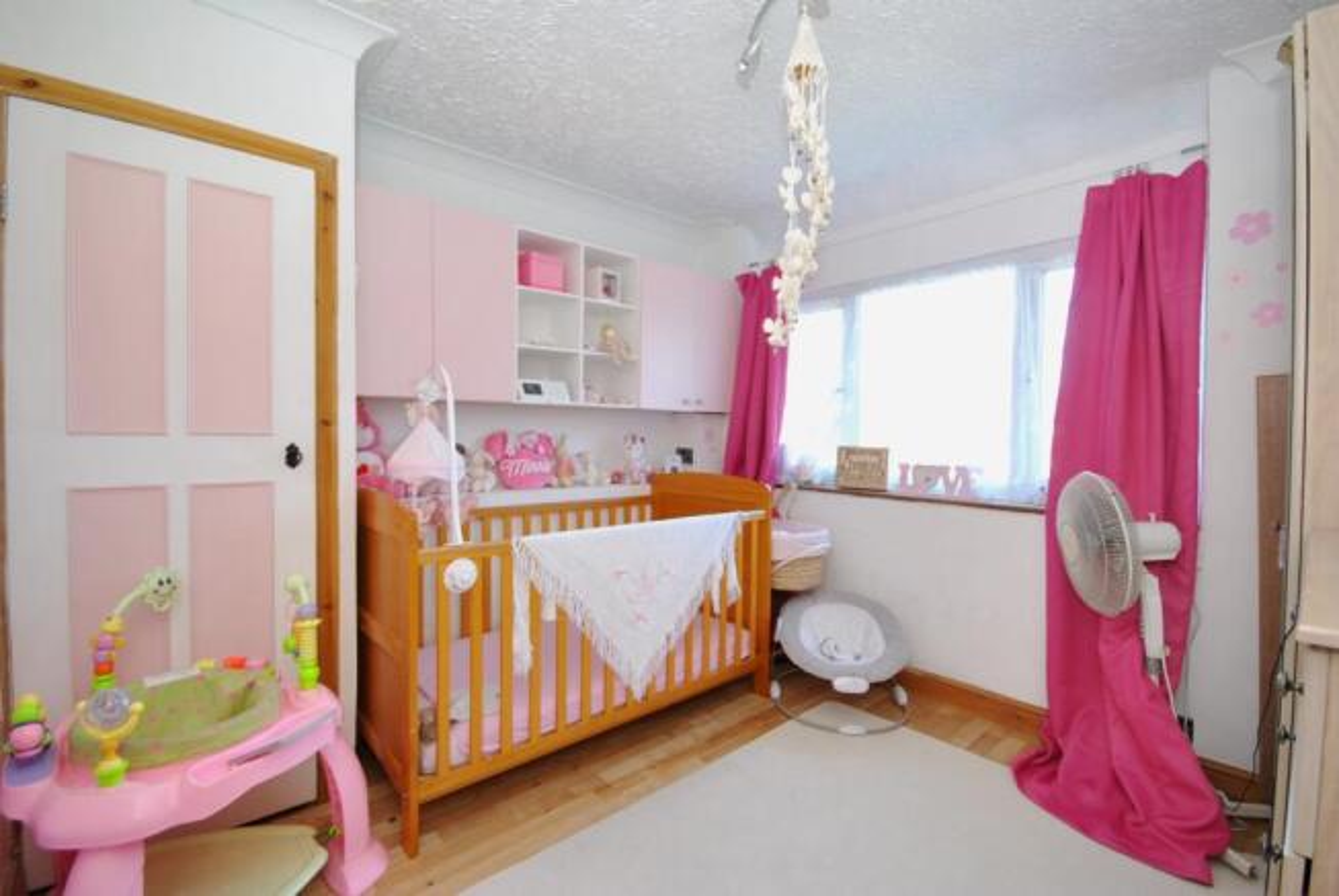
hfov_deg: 100.3
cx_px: 670
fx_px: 559
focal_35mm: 15
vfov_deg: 77.5
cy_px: 448
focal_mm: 10
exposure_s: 1/10
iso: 125
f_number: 5.6
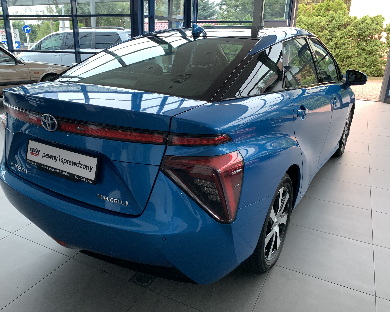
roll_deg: -0.5
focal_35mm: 28
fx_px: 323
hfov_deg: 62.1
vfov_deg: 51.5
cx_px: 177
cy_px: 161
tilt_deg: -19.5
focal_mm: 4.25
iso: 100
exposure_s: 1/62
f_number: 1.8
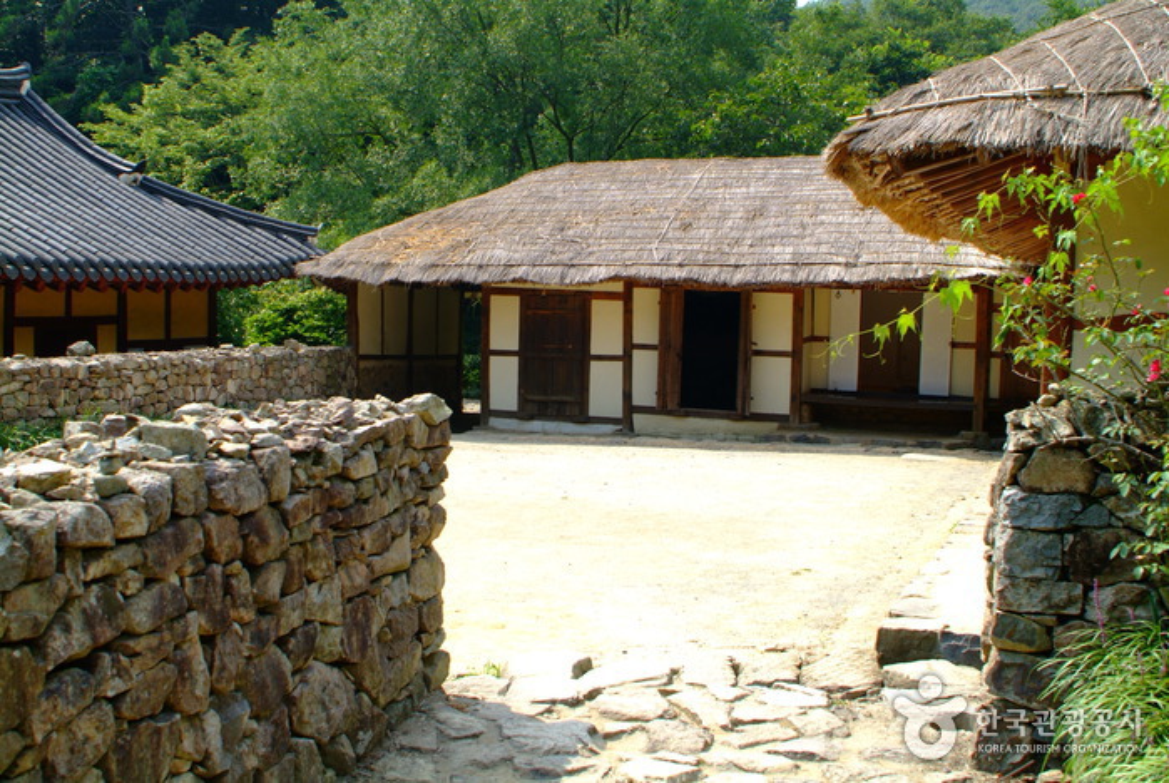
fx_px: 1366
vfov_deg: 32.0
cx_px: 584
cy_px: 392
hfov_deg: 46.3
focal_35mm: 42
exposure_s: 1/125
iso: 100
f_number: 5.6
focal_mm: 28
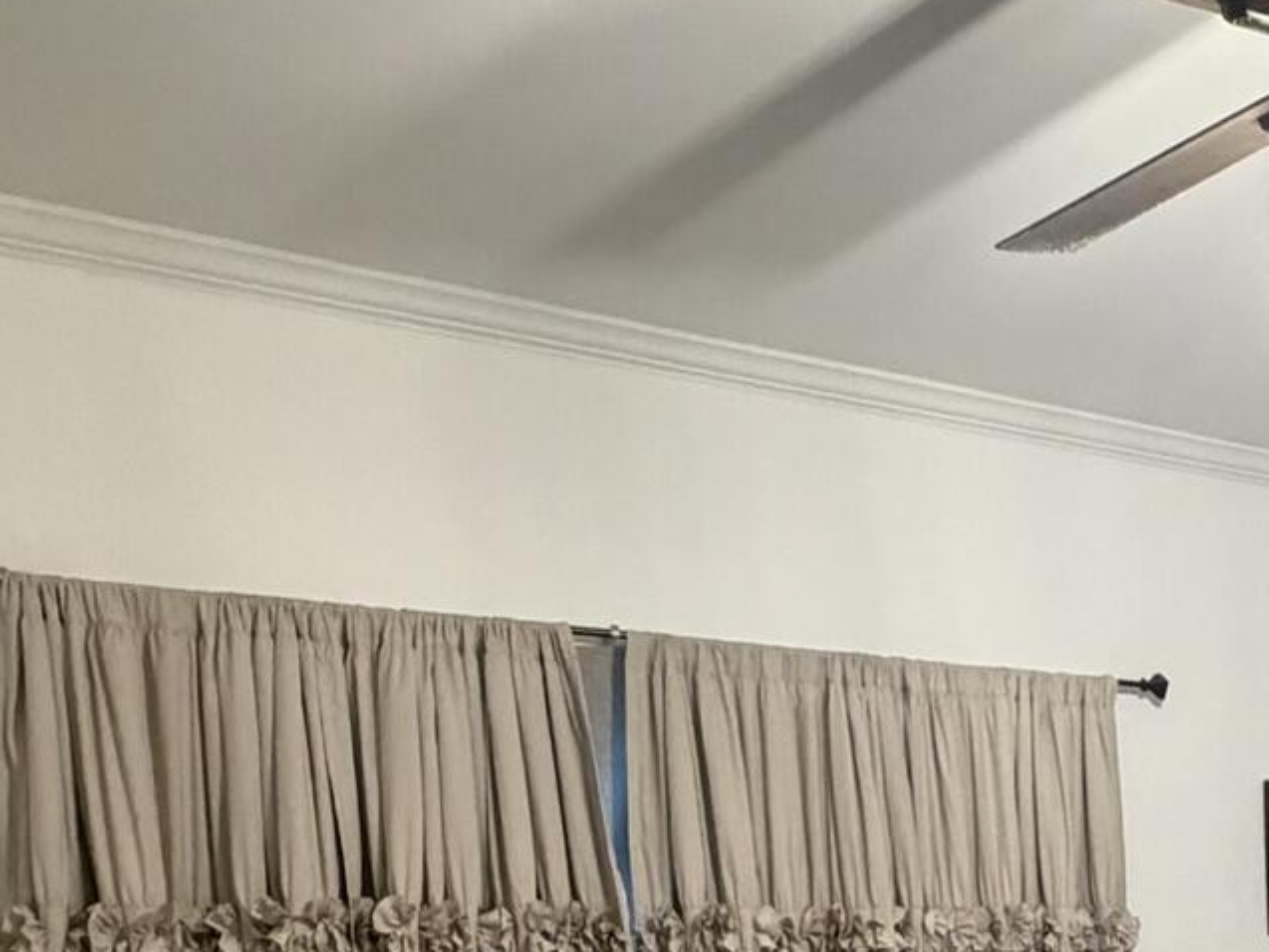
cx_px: 1396
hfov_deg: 35.8
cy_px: 1155
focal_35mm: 45
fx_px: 1650
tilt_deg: -7.8
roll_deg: +0.7
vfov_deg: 28.0
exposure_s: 1/60
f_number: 2.2
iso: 800
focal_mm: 2.22
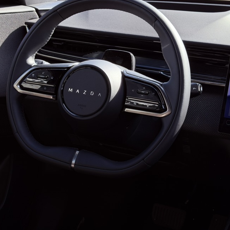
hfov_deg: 25.6
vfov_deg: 25.7
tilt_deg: -18.7
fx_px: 504
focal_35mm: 67
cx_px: 78
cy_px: 95
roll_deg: -0.9
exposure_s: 1/409
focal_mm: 6.76
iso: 80
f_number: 1.78
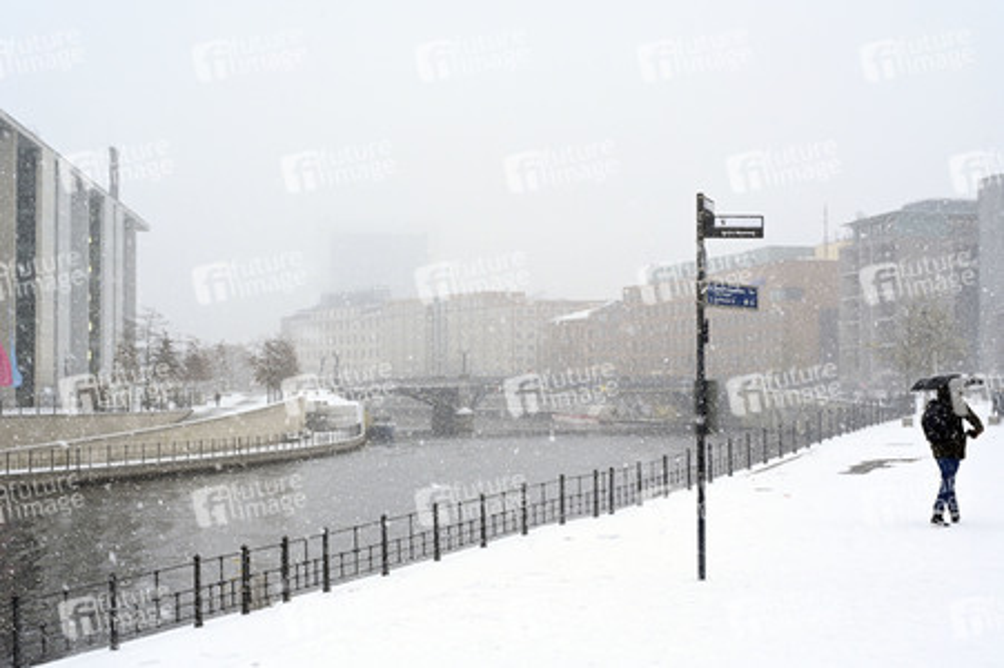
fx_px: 1533
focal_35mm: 55
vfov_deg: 24.6
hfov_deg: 36.3
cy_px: 334
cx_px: 502
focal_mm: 55
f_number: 10
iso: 1600
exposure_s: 1/250
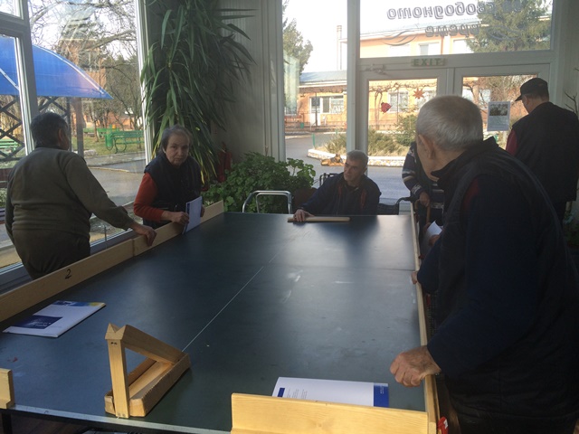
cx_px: 290
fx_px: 485
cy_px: 217
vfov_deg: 48.2
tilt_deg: -8.8
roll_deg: -0.2
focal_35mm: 29
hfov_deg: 61.7
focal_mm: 4.15
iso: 32
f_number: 2.2
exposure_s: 1/211
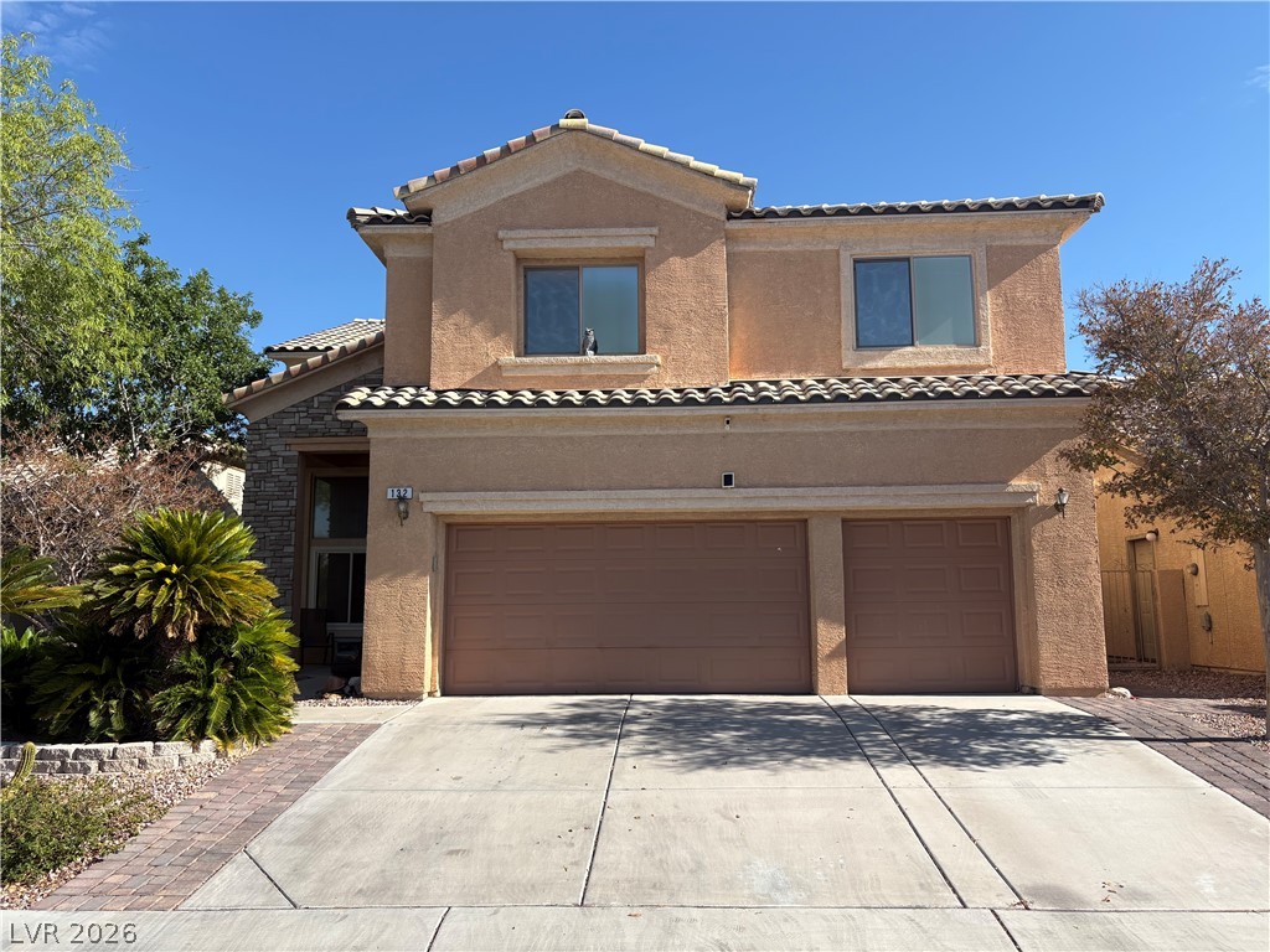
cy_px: 476
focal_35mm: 26
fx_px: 954
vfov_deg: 53.1
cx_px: 635
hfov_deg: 67.3
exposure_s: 1/2538
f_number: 1.6
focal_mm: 5.96
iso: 50
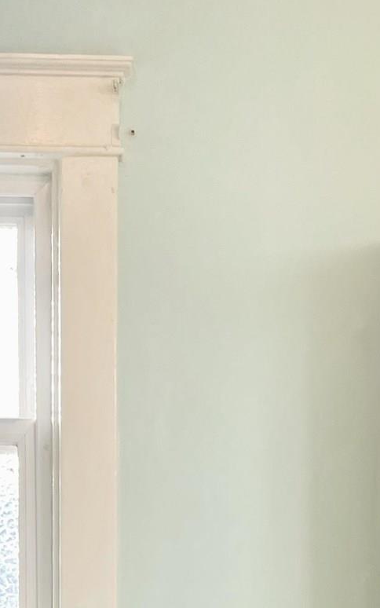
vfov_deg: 22.2
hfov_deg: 15.9
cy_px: 828
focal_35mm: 82
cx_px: 188
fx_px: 1358
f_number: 1.6
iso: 100
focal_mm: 4.2
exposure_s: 1/120
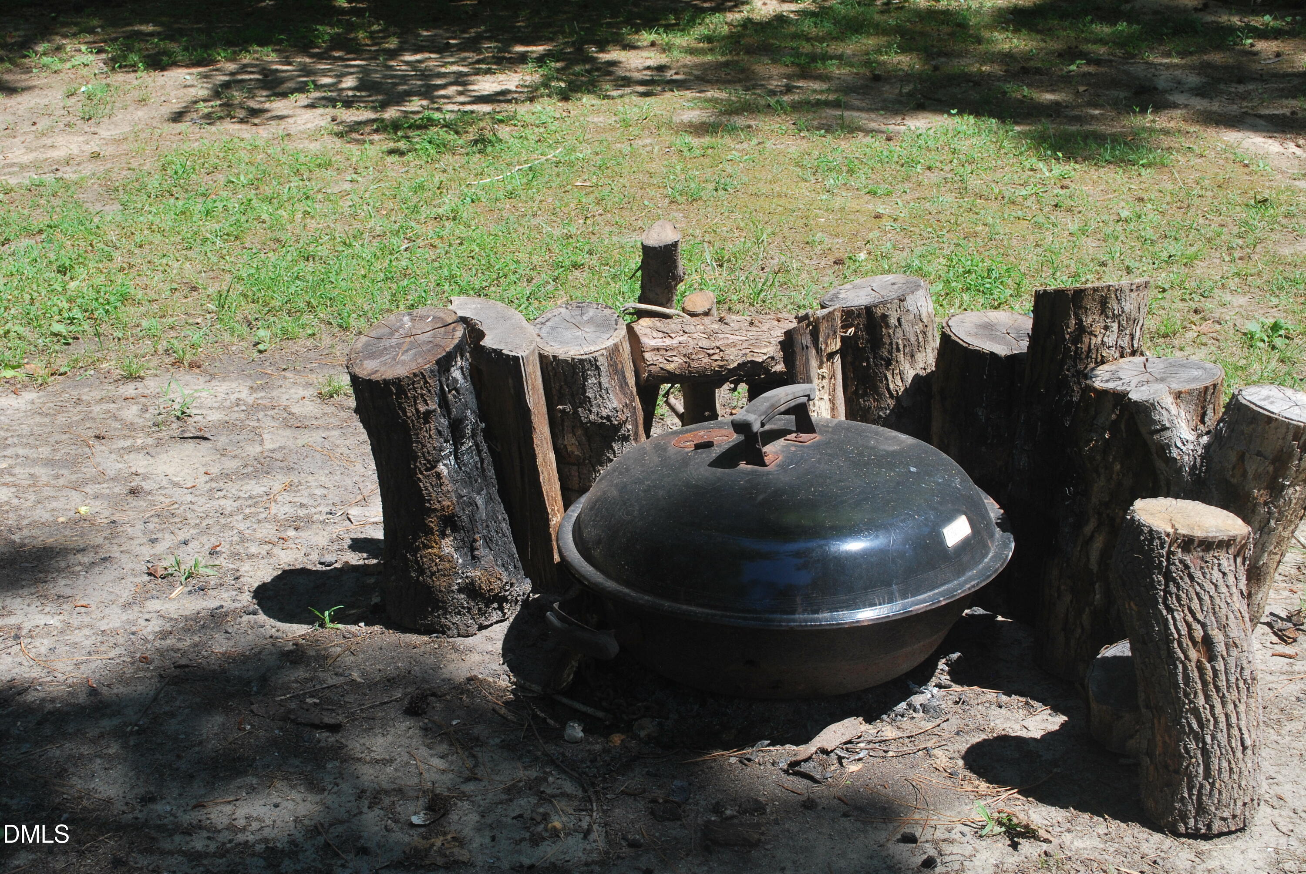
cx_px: 653
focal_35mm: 48
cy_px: 437
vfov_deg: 28.1
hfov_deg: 41.1
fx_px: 1743
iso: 200
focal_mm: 32
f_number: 9
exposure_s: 1/160
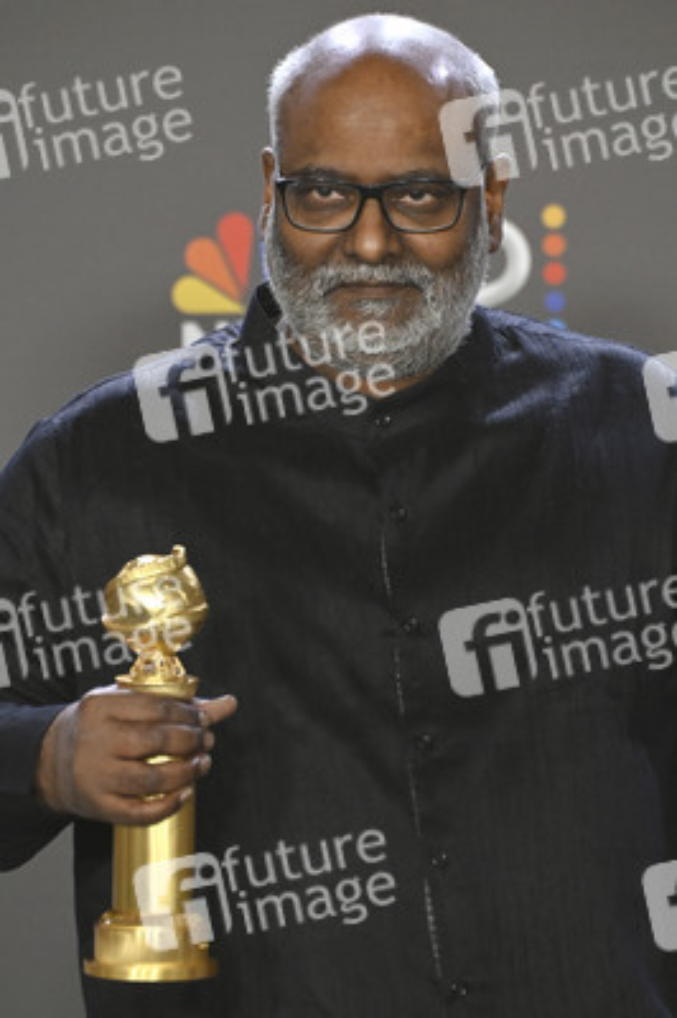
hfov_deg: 5.5
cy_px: 509
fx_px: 7064
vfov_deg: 8.2
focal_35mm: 250
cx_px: 338
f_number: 8
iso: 6400
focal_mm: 250
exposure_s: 1/320
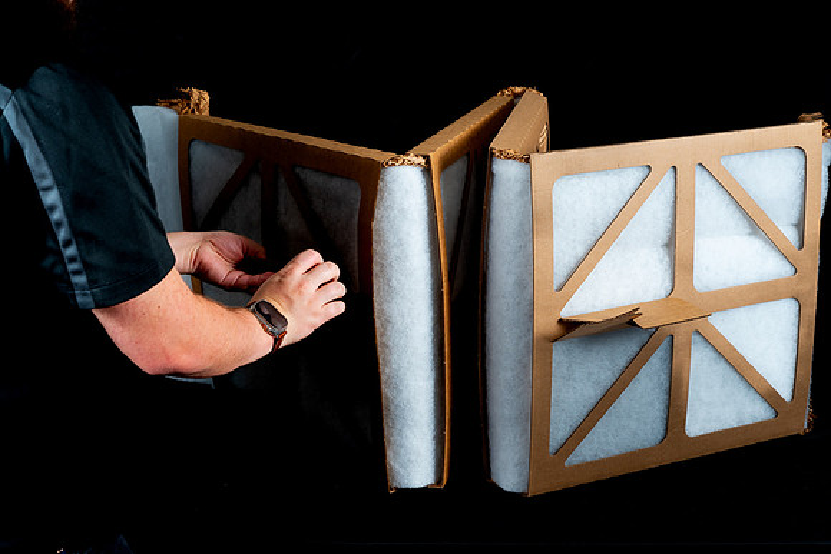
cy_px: 277
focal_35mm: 58
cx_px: 416
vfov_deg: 23.4
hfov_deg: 34.5
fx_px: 1339
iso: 160
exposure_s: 1/125
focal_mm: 58
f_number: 8
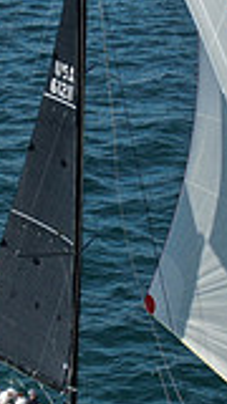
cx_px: 88
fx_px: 2033
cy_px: 198
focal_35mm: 190
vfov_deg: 11.3
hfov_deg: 6.4
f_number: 3.8
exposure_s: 1/800
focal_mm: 8.6
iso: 100
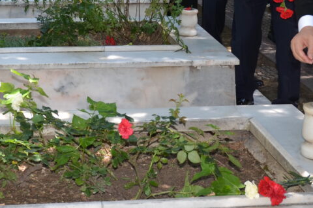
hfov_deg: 21.2
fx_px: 833
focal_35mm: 96
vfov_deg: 13.9
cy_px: -7
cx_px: 110
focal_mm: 24
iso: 180
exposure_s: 1/250
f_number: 4
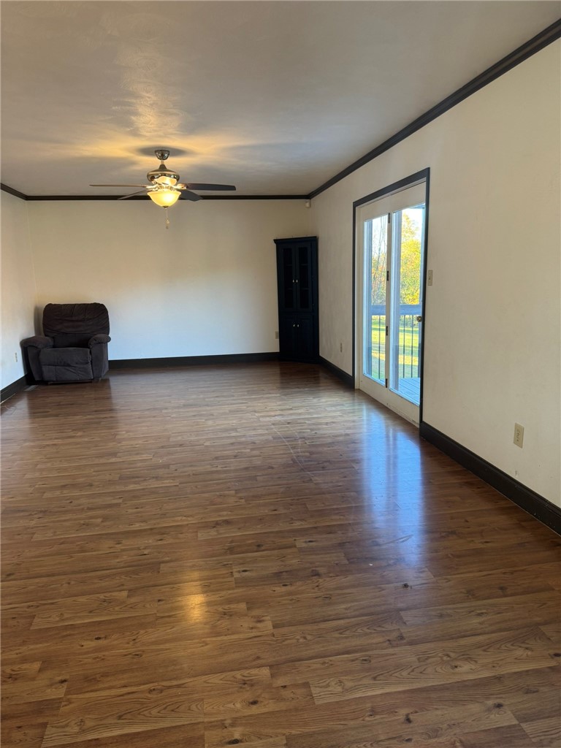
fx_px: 519
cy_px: 374
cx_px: 280
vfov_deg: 71.6
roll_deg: +2.4
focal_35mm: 24
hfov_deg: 56.8
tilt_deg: -11.5
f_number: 1.78
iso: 160
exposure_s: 1/60
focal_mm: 6.76
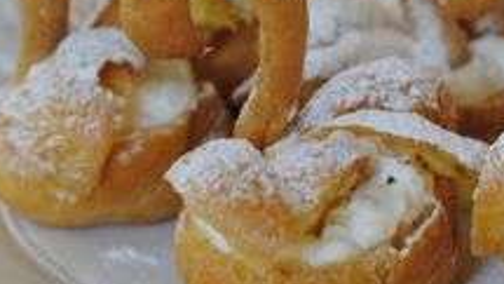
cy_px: 95
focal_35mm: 183
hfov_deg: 11.7
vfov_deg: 6.6
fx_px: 2446
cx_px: 399
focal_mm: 50
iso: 200
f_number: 4
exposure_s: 1/60
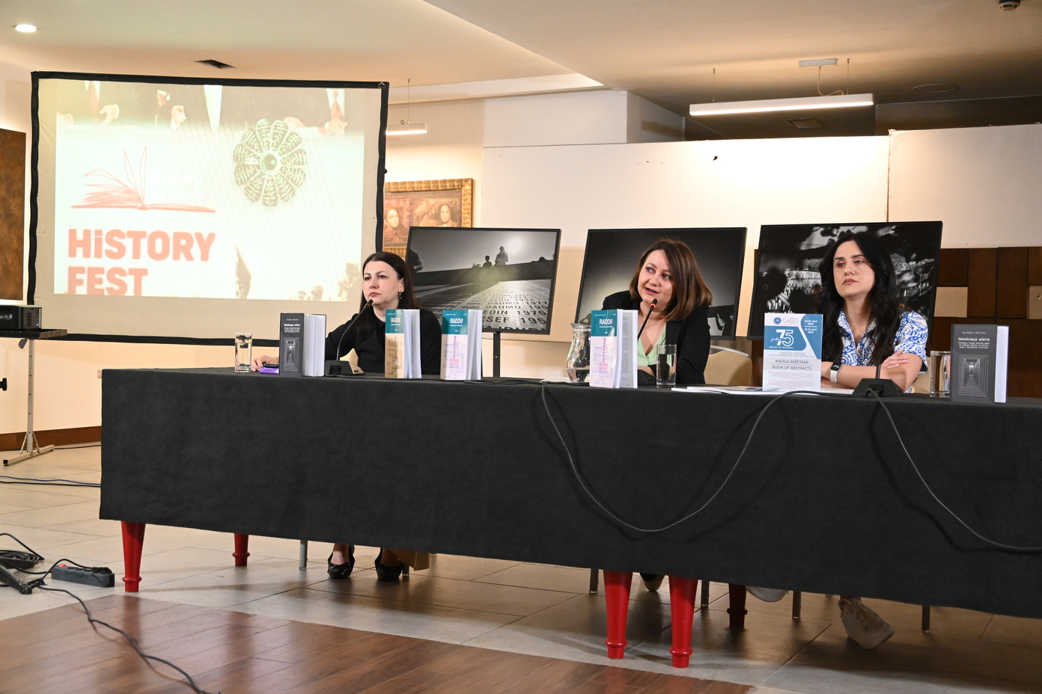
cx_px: 521
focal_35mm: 42
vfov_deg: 31.9
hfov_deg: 46.4
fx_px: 1216
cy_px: 347
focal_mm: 28
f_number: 4
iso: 3200
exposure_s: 1/80
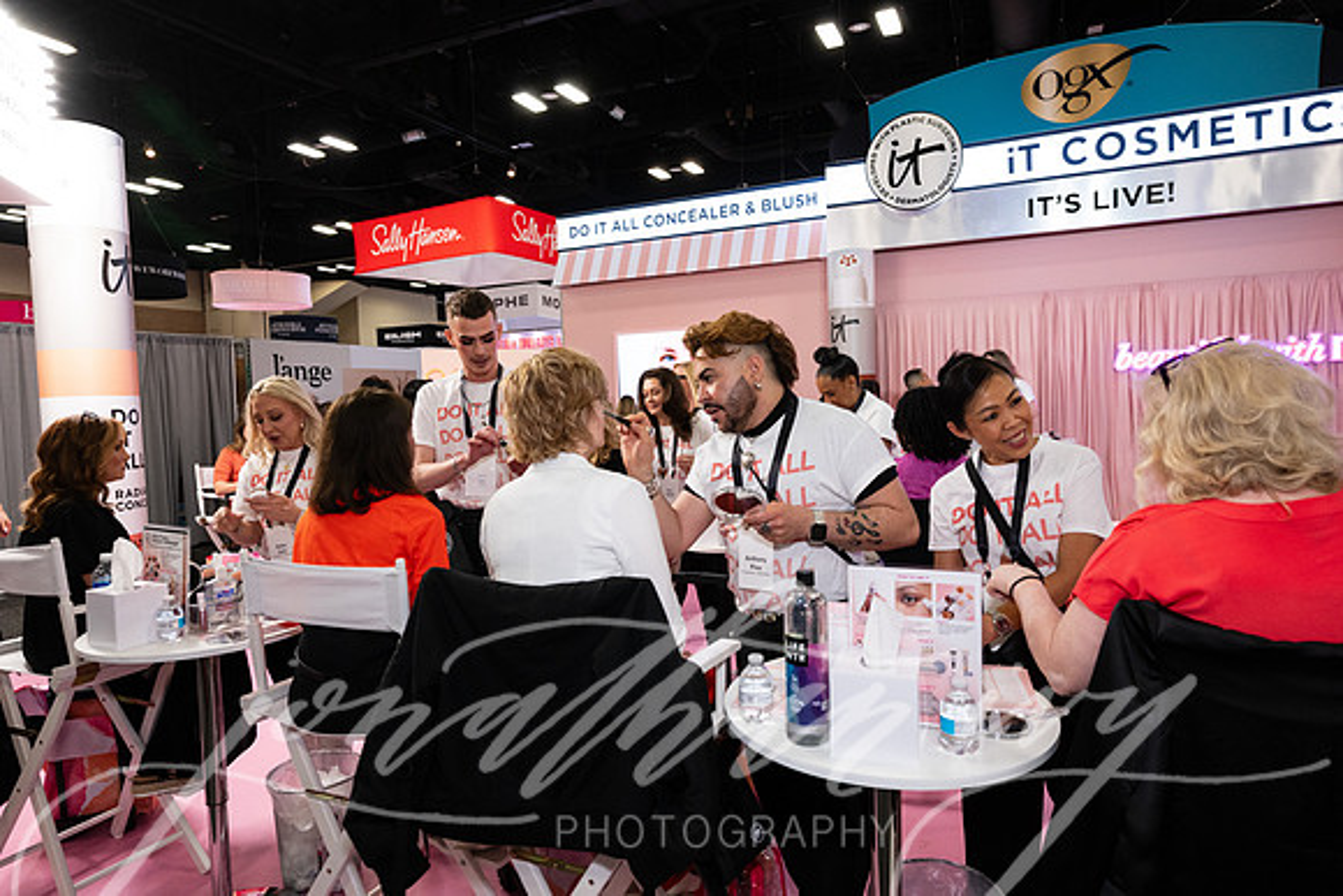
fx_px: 802
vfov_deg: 58.4
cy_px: 448
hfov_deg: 79.9
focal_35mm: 22
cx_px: 672
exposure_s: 1/100
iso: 2000
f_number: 5.6
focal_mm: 21.5
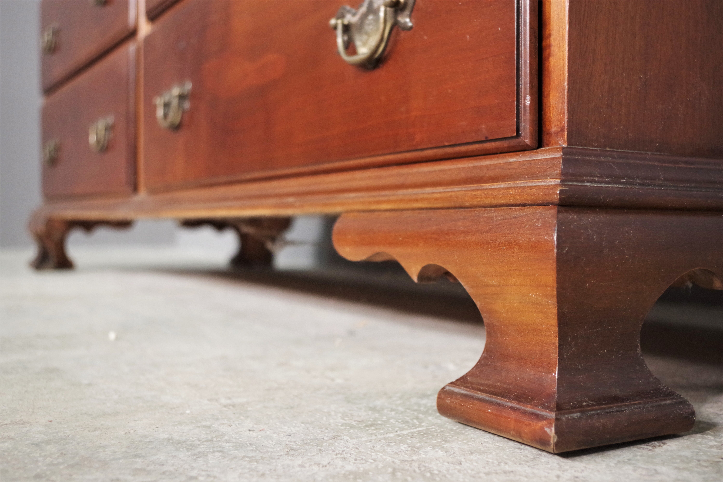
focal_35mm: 42
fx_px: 843
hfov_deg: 46.4
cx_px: 362
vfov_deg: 31.9
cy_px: 241
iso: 1600
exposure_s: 1/60
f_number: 4
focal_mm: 28.13
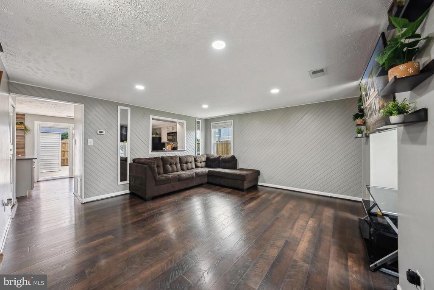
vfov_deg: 85.5
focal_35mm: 13
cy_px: 145
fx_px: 157
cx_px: 217
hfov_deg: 108.3
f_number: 7.1
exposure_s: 1/80
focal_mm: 13
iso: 640
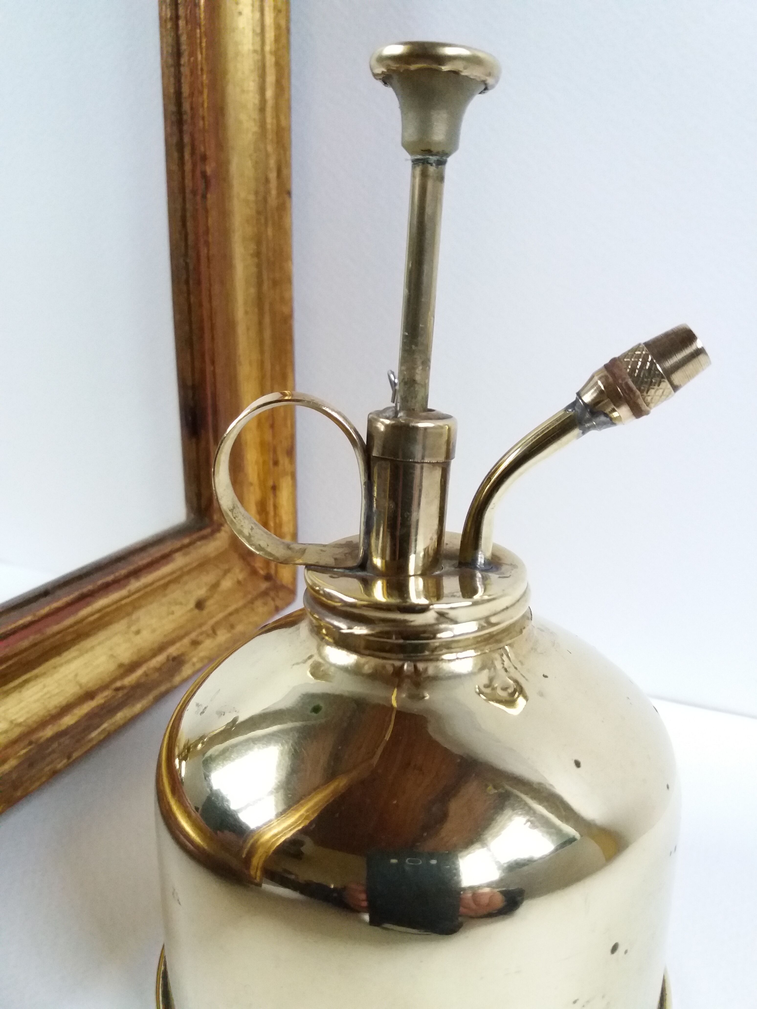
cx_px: 378
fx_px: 816
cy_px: 504
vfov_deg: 63.4
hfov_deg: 49.7
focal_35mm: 28
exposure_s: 1/199
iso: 400
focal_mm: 3.7
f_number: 1.9
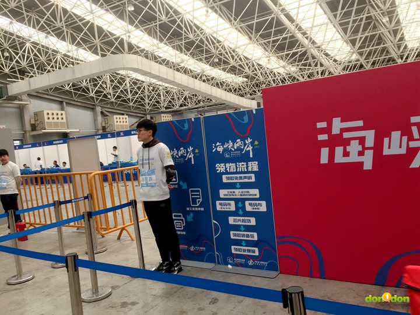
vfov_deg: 48.2
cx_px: 210
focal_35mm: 29
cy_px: 158
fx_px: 352
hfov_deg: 61.7
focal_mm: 4.15
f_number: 2.2
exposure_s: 1/213
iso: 32
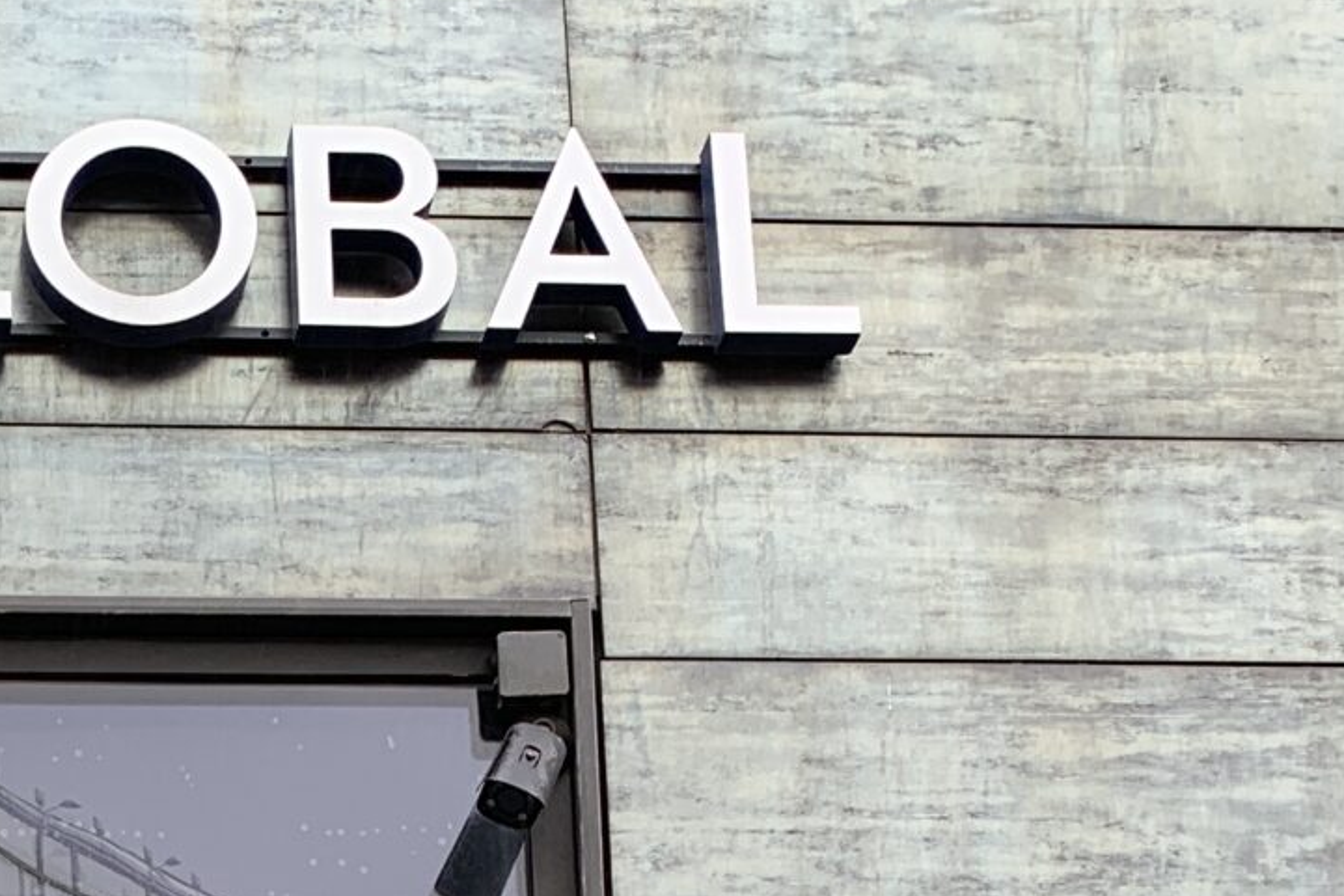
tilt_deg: +12.4
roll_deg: +0.4
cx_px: -9
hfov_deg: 20.5
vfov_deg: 12.7
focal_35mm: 96
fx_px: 3584
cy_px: 1708
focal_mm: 4.25
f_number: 1.8
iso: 25
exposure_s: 1/146
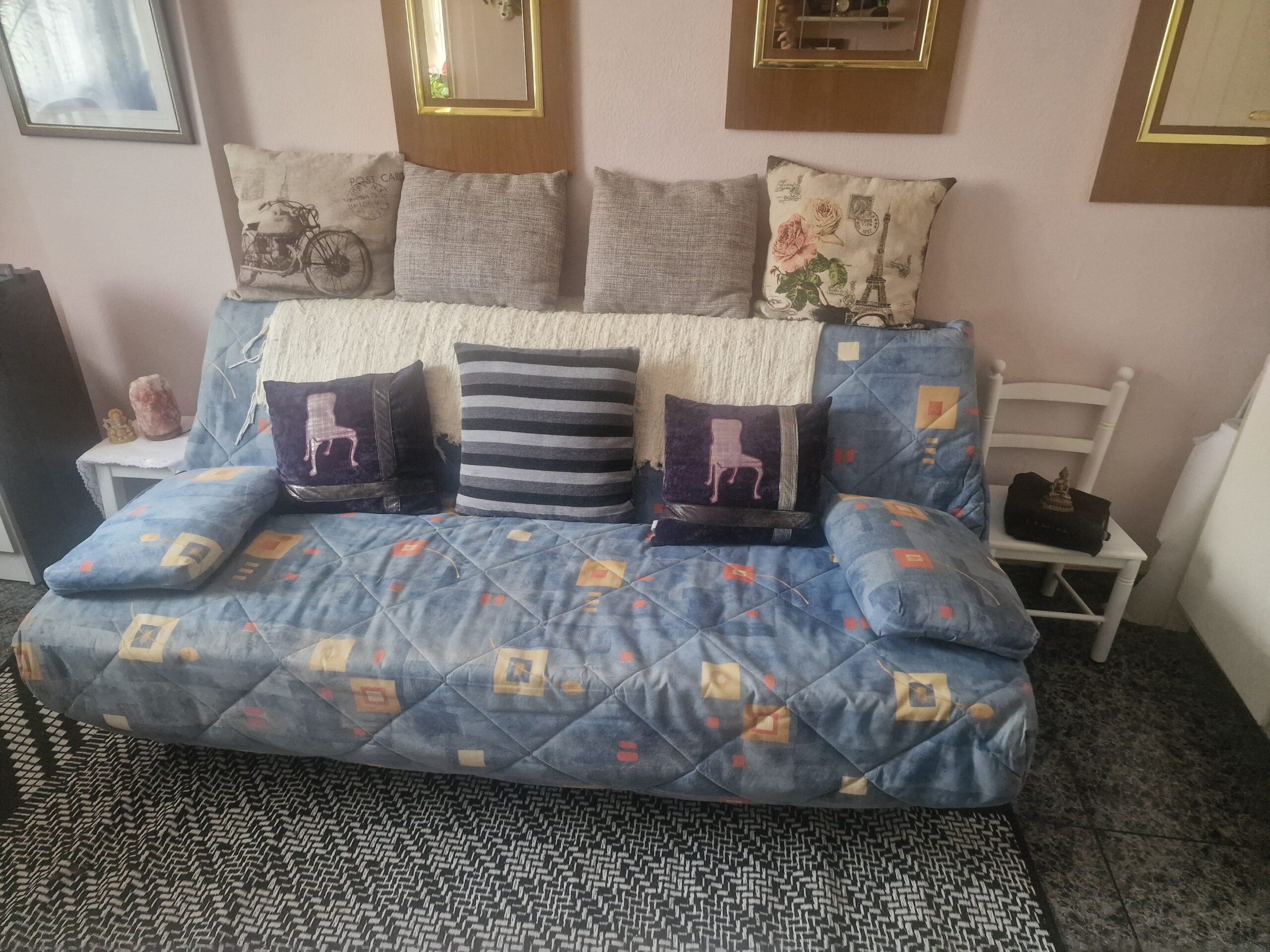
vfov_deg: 58.9
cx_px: 635
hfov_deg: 73.9
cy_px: 476
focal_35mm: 23
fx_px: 844
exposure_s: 1/120
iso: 1000
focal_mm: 6.4
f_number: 1.8
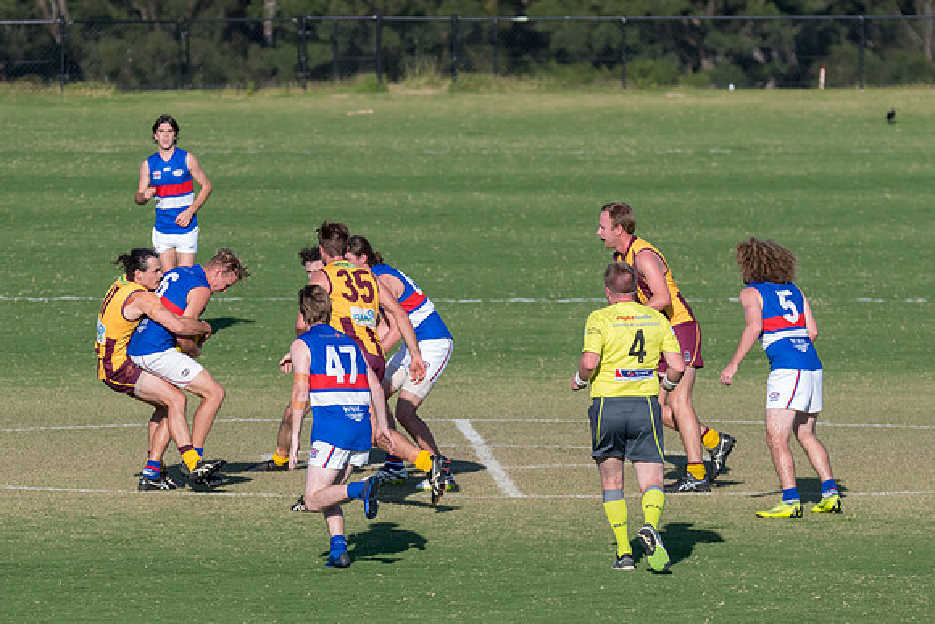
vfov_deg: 2.7
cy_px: 262
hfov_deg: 4.1
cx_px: 487
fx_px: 13211
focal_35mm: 509
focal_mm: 280
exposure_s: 1/2500
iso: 800
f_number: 7.1
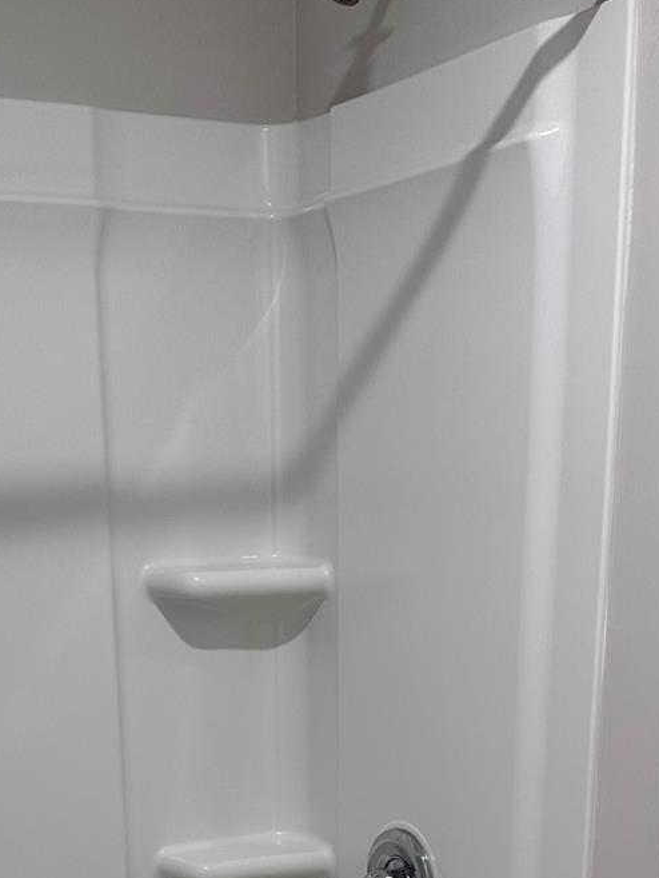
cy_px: 887
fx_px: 1421
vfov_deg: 31.6
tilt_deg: -17.3
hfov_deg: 26.1
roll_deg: +0.2
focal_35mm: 56
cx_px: 260
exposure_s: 1/60
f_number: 1.78
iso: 125
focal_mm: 6.86
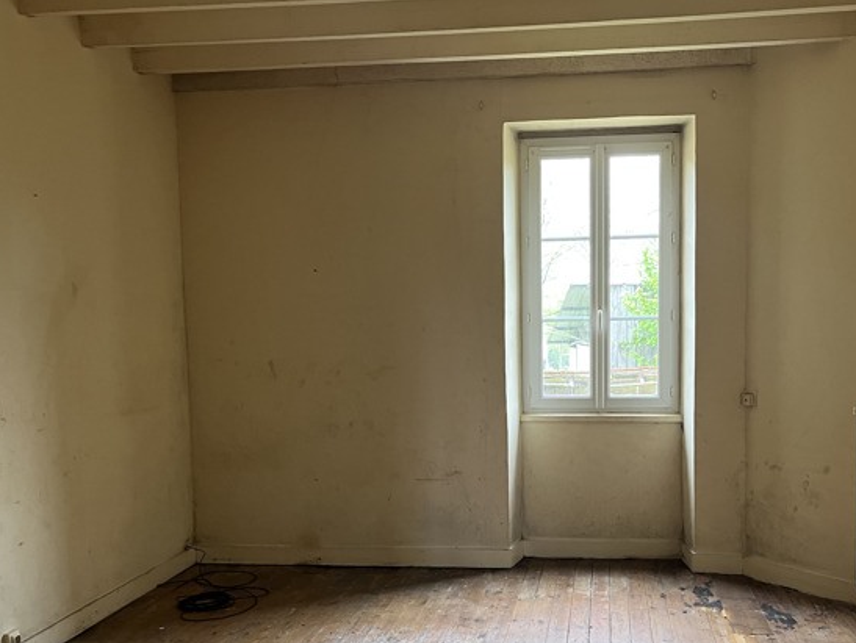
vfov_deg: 37.6
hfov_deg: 48.8
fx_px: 940
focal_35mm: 38
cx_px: 485
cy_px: 394
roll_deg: +0.3
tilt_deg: -6.0
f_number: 1.6
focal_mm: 5.1
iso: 200
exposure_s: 1/60
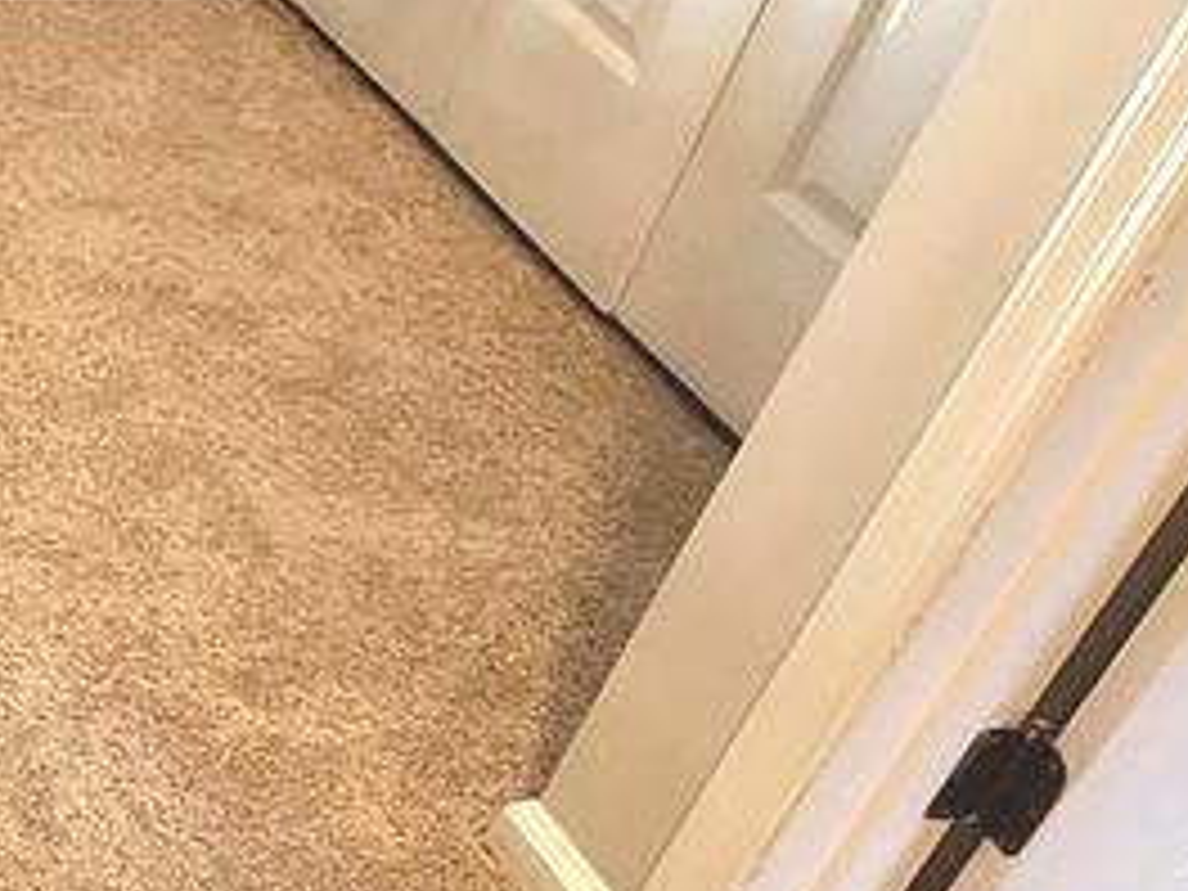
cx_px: -1166
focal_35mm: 71
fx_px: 2437
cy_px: 540
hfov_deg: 18.4
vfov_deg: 20.7
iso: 200
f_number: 2.2
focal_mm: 2.2
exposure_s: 1/60
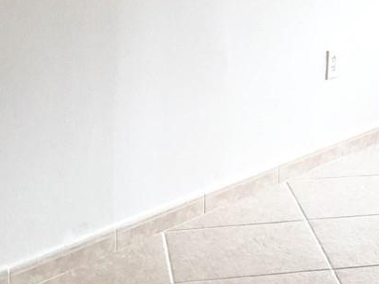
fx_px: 1248
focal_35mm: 114
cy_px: -121
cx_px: 489
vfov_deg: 12.4
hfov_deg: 16.4
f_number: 2.2
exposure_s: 1/40
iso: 32
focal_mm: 4.15
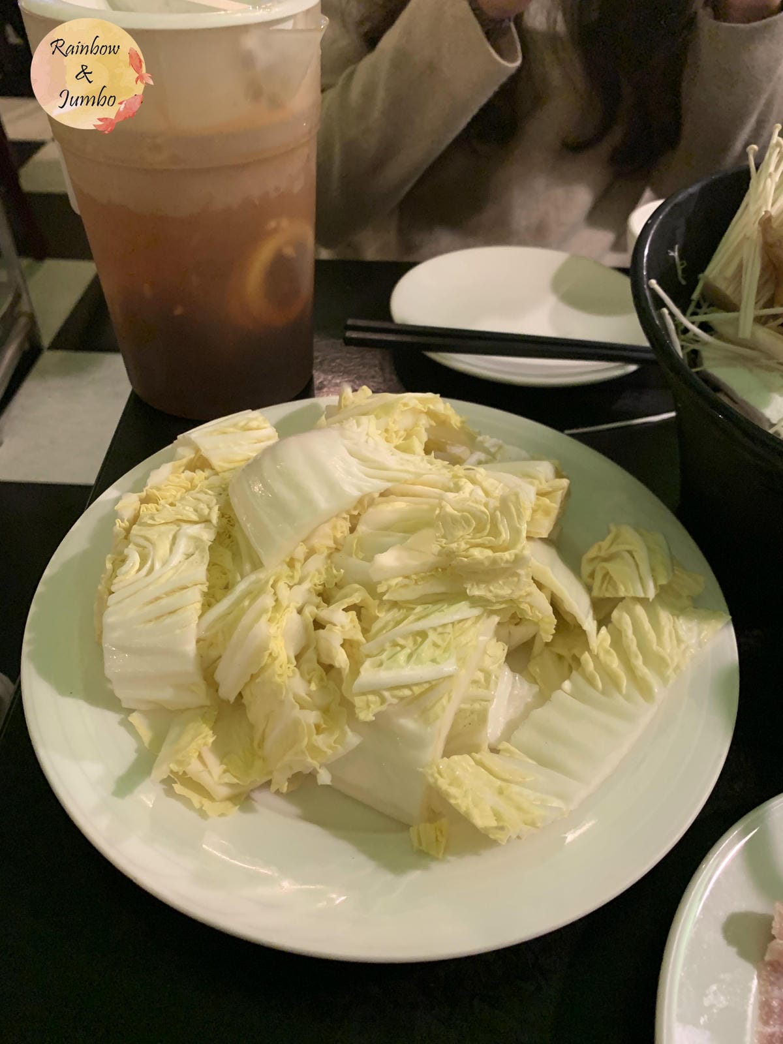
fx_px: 784
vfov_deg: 67.3
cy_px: 522
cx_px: 392
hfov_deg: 53.1
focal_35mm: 26
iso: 400
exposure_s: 1/40
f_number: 1.8
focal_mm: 4.25
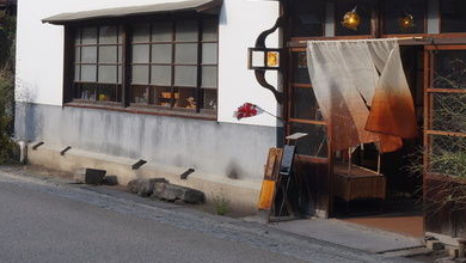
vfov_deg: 12.6
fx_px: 1176
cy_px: -19
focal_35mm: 95
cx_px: 250
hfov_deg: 22.4
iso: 200
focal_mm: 29
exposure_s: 1/125
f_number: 11
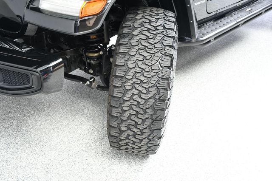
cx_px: 136
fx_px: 272
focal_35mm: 36
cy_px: 90
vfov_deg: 36.8
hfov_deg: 53.2
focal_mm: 24
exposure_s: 1/160
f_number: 3.8
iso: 160
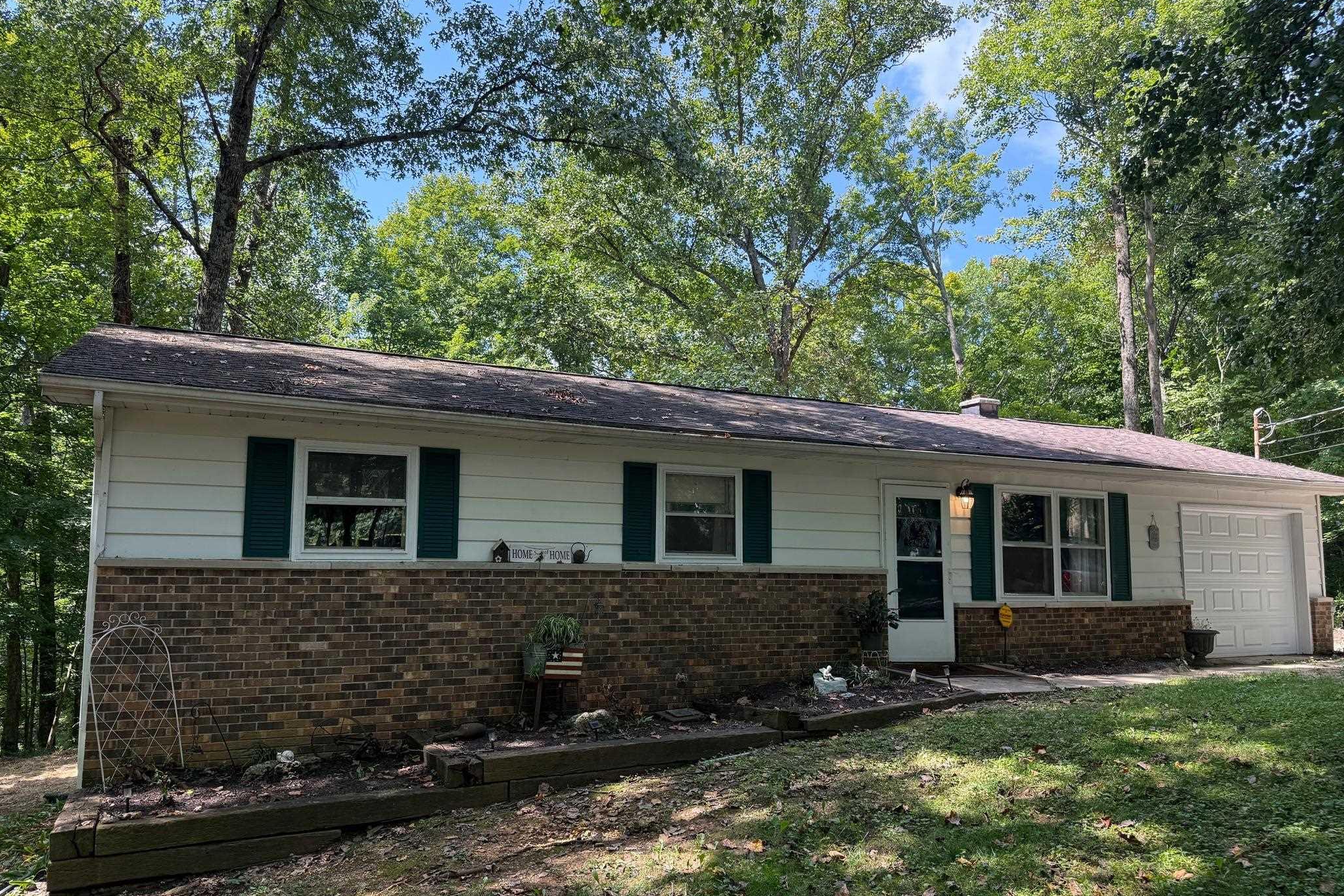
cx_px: 672
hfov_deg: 71.5
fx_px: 933
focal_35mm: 25
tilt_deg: +5.4
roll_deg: -0.7
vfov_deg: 51.2
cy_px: 476
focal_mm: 6.76
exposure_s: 1/473
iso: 100
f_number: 1.78
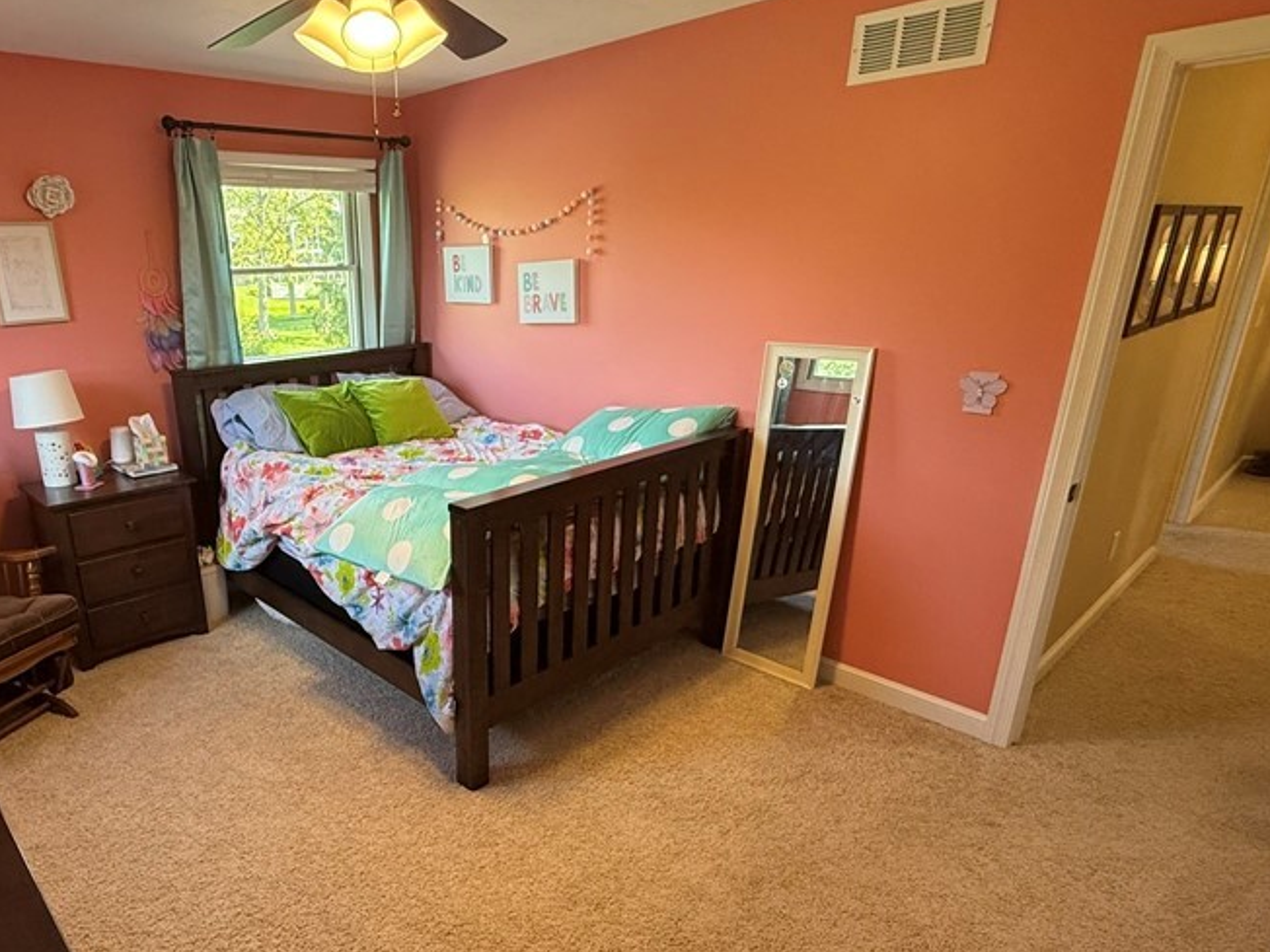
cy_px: 533
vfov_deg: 60.9
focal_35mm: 22
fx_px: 807
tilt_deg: -17.9
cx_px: 448
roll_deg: +1.8
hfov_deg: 74.6
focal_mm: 2.22
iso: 320
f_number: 2.2
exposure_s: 1/120
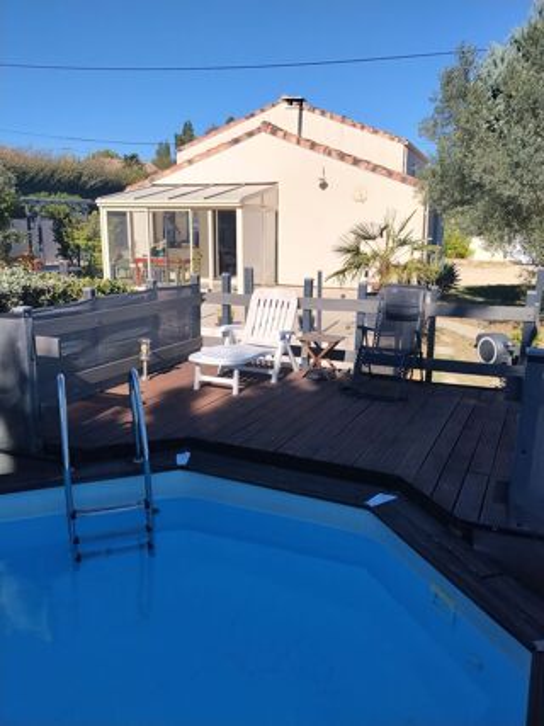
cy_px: 363
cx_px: 272
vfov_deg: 61.7
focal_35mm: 29
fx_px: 608
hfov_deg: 48.2
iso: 50
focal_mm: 4.22
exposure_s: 1/1672
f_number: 1.8
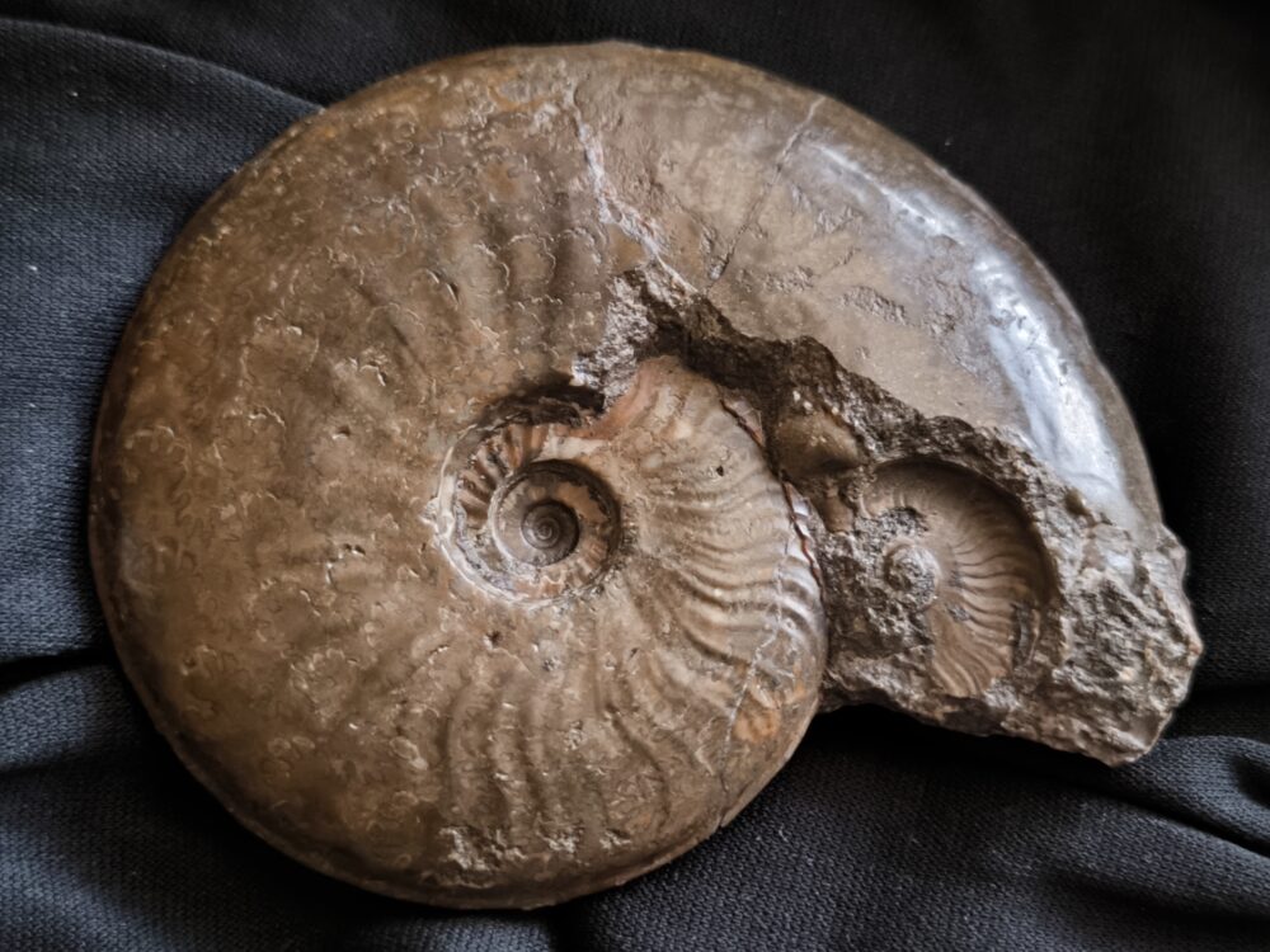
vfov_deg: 29.1
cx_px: 635
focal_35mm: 50
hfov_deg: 38.2
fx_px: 1834
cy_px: 476
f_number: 1.9
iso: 1250
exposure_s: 1/20
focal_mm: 6.92
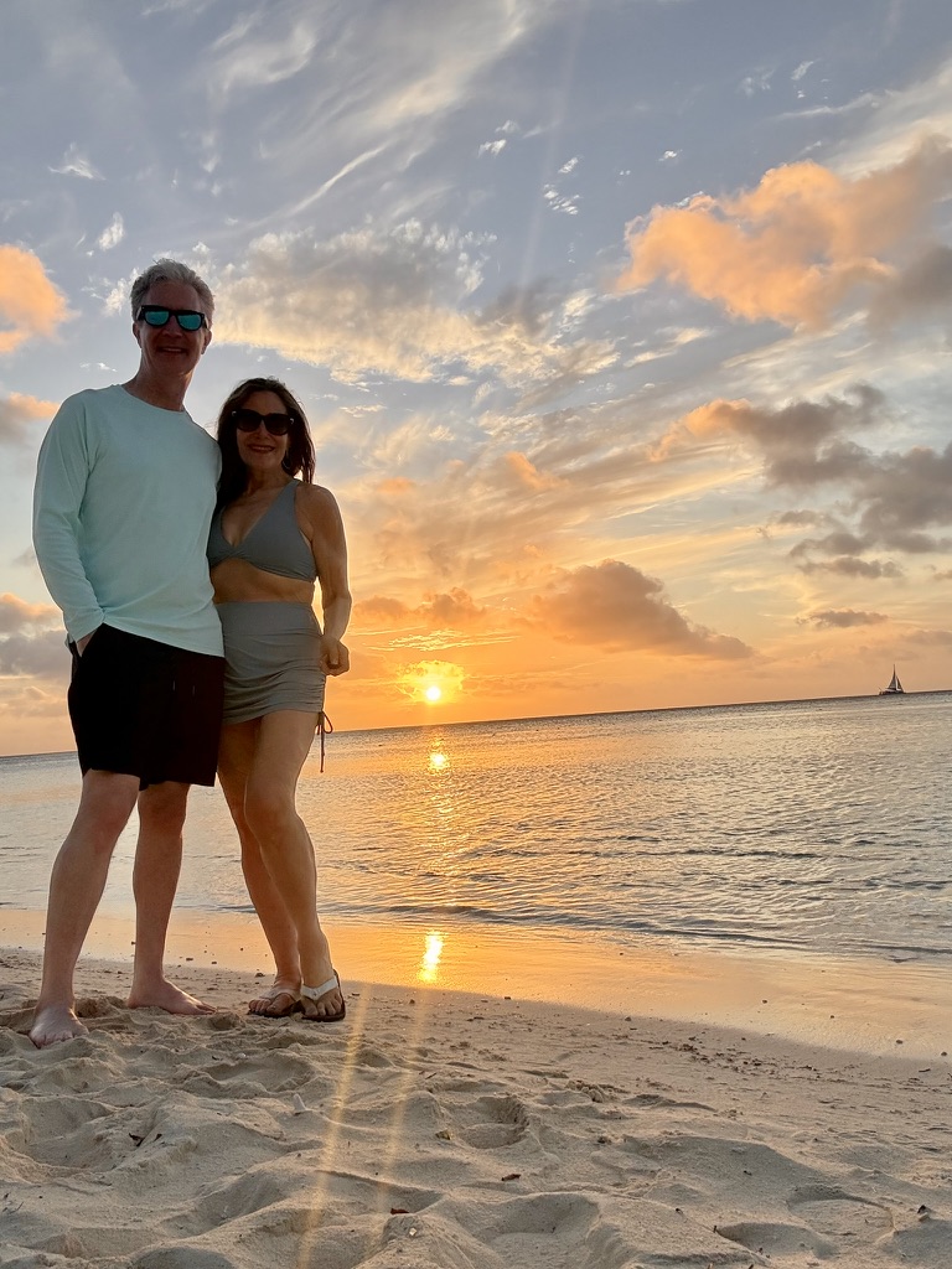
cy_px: 634
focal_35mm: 30
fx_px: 1100
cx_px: 476
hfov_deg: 46.8
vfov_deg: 60.0
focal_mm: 2.69
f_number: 1.9
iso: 40
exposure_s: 1/818
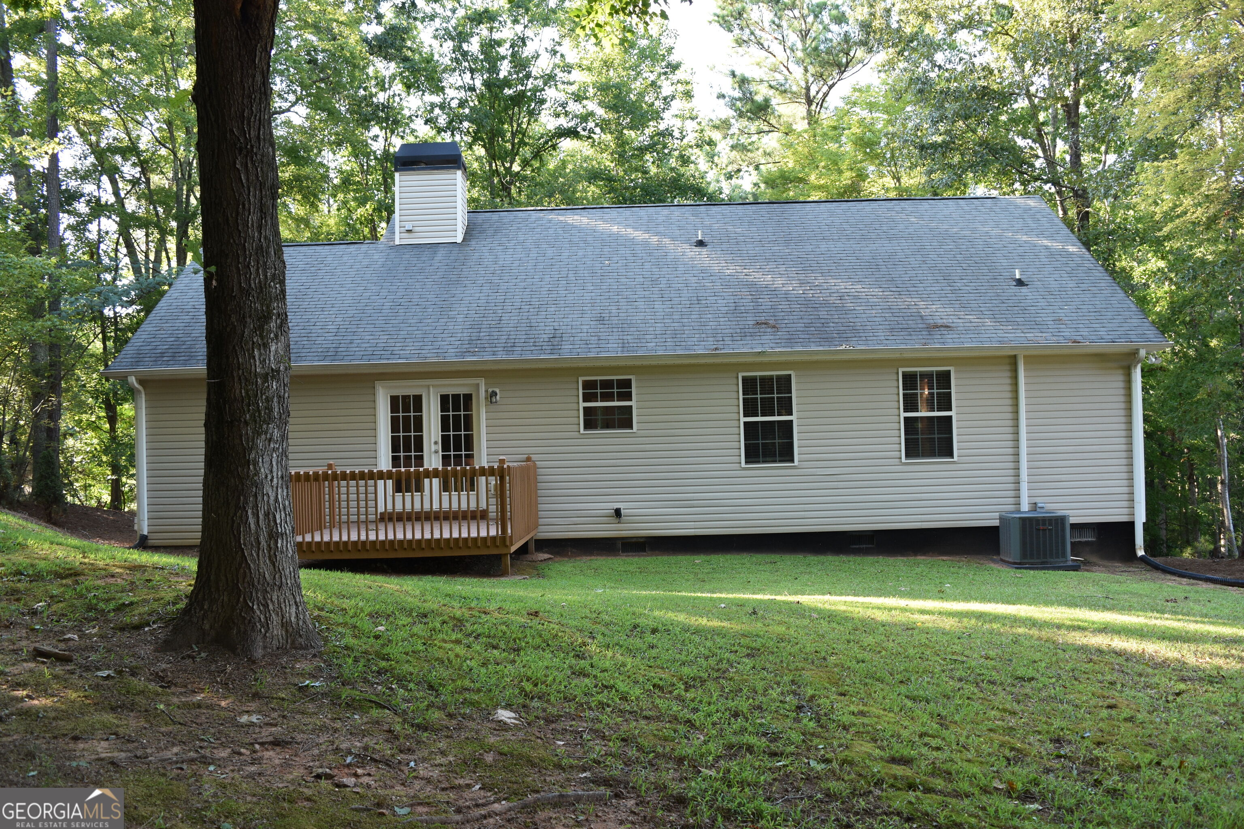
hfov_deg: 67.4
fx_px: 933
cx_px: 622
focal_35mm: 27
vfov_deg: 47.9
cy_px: 414
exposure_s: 1/100
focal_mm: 18
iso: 400
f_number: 5
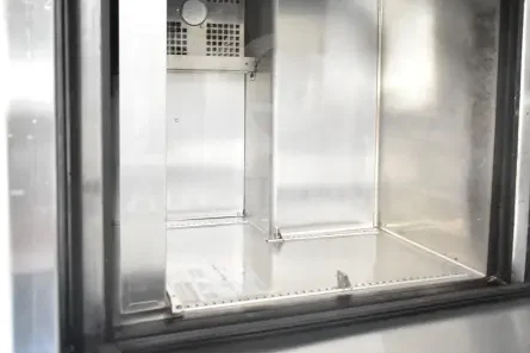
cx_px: 250
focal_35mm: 37
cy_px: 128
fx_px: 545
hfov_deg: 51.8
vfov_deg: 35.7
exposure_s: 1/60
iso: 1600
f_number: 4
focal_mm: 18
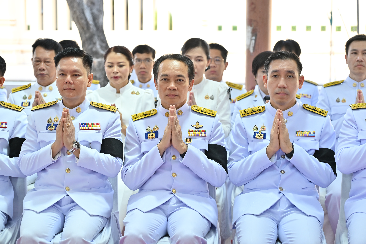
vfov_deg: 15.0
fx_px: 925
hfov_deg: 22.4
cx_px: 183
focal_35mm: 91
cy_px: 122
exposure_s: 1/200
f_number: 4
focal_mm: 91
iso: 800
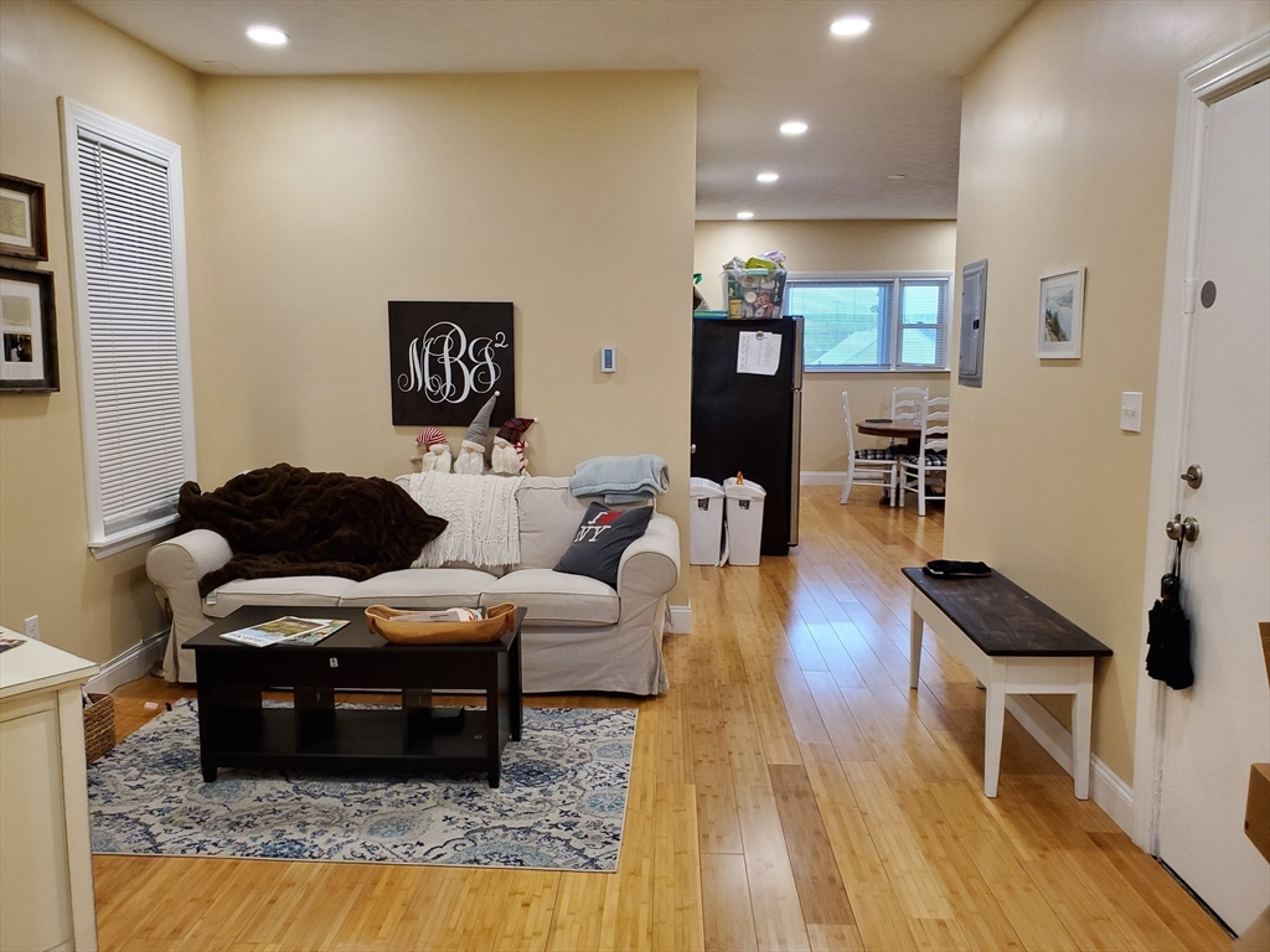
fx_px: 954
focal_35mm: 26
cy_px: 476
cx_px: 635
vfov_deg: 53.1
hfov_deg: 67.3
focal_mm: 4.3
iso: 200
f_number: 2.4
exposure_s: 1/39
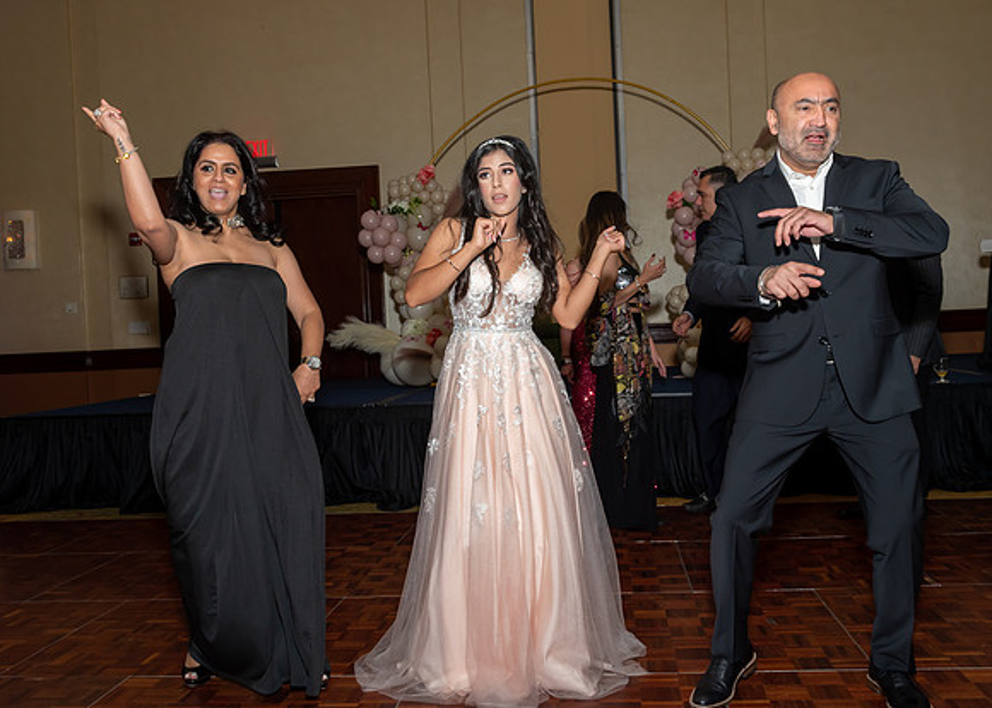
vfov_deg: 38.2
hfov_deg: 51.8
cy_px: 337
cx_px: 499
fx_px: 1021
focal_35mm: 36
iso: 400
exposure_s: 1/250
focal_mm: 22
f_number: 6.3
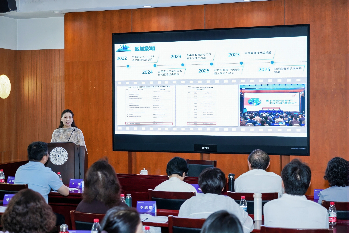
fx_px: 591
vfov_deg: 22.3
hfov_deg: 32.9
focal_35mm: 61
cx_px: 174
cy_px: 116
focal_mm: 61
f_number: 4
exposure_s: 1/100
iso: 640
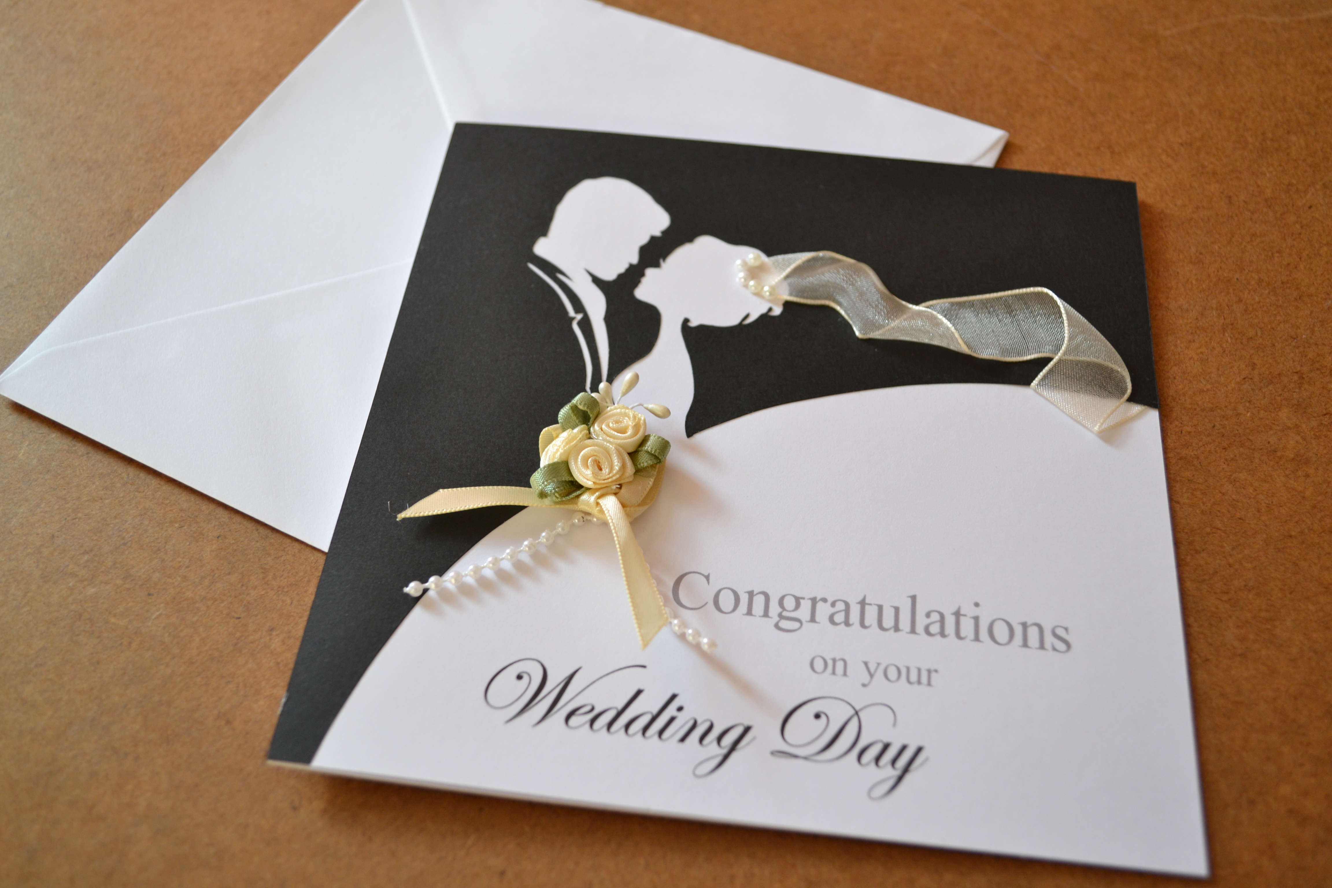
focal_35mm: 36
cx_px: 666
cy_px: 444
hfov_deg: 53.1
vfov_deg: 36.9
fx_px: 1332
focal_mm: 24
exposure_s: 1/60
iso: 450
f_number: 4
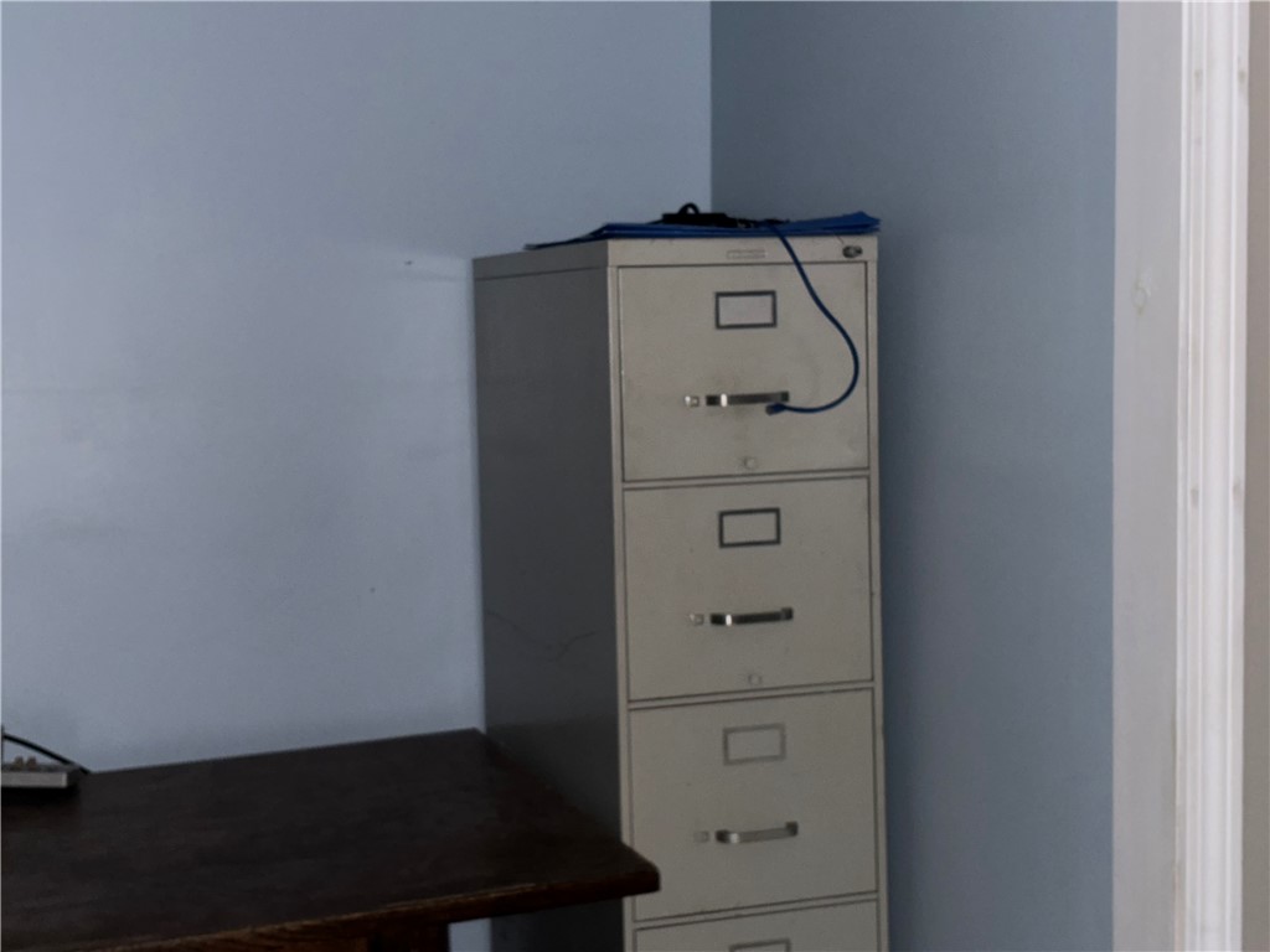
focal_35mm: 52
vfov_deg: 28.0
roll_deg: +0.9
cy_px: 476
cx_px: 635
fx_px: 1908
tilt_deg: -3.9
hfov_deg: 36.8
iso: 100
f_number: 1.6
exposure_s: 1/4
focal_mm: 5.96
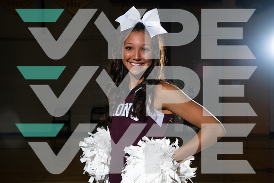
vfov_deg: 27.0
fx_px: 381
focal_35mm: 50
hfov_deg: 39.6
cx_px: 137
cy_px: 92
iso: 100
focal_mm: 50
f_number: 8
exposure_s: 1/125
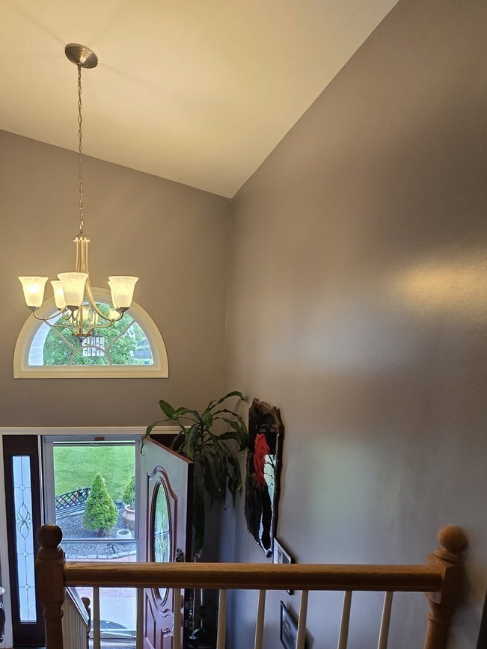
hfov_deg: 55.0
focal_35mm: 23
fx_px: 431
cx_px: 101
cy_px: 427
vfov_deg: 72.0
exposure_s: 1/120
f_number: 1.9
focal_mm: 2.2
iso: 200
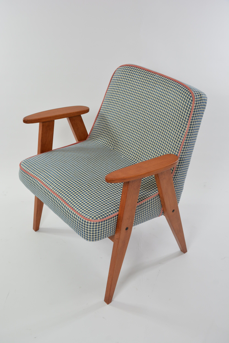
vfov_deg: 49.5
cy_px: 172
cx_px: 114
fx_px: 371
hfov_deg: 34.3
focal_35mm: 39
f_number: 7.1
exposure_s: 1/60
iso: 400
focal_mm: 26
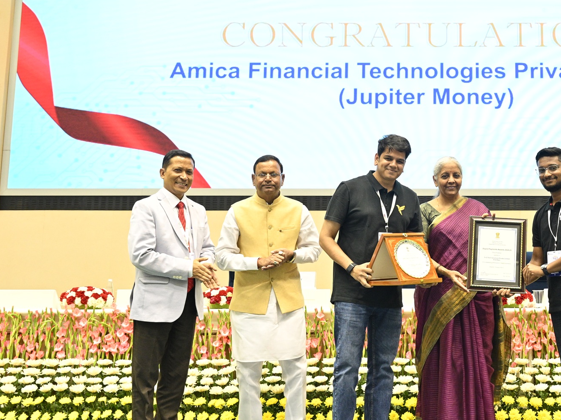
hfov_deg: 35.3
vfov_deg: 27.4
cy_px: 159
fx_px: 859
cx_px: 430
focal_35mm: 53
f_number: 4
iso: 2000
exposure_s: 1/100
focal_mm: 30
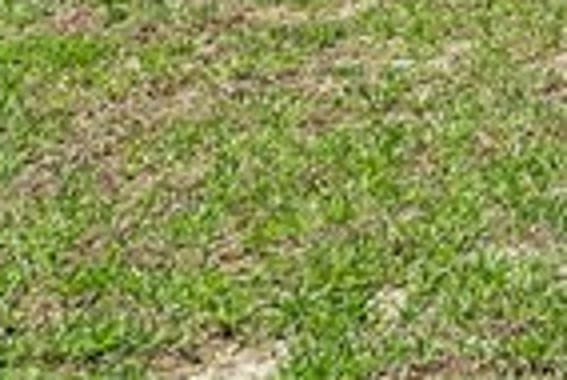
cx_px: 1348
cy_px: -492
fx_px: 1923
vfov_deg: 10.0
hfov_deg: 12.9
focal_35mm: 122
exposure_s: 1/250
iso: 800
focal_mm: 16
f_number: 8
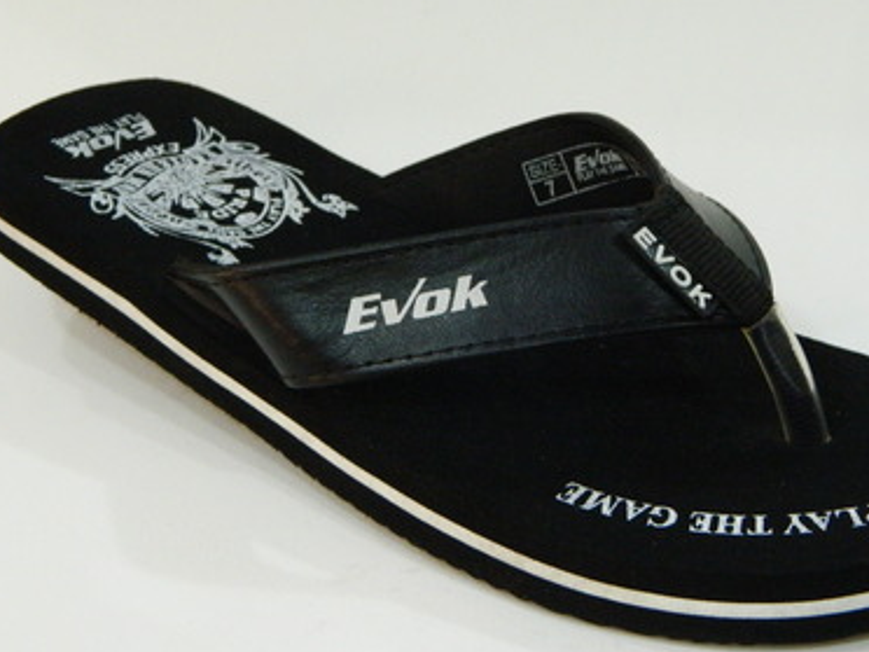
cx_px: 519
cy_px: 326
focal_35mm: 94
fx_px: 2360
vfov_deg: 15.7
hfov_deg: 20.8
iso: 400
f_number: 4
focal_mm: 12.6
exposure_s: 1/13
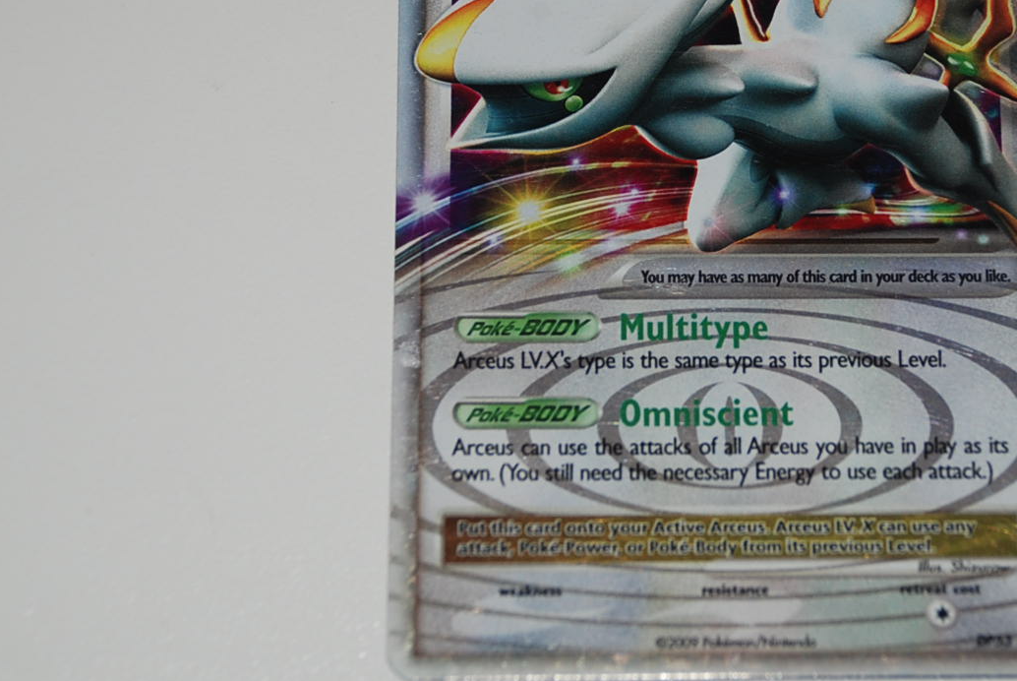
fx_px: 4129
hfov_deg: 14.0
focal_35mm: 146
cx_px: 694
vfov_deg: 9.4
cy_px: 212
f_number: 5
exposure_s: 1/60
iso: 200
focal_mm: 52
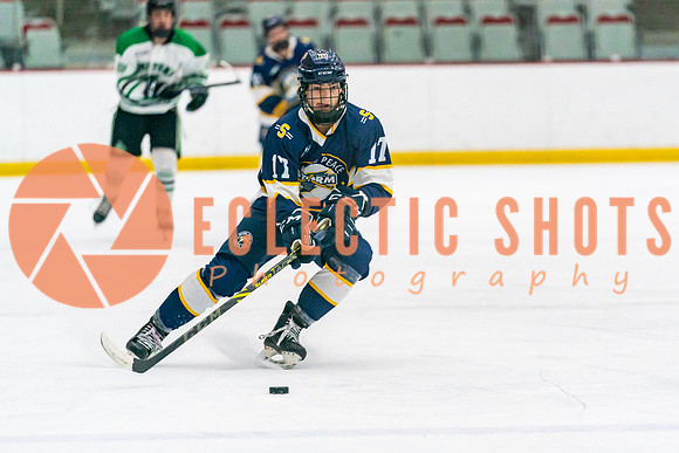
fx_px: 5387
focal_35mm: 286
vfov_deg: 4.8
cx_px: 400
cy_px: 243
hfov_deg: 7.2
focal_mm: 200
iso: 3200
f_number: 2.8
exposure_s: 1/1250
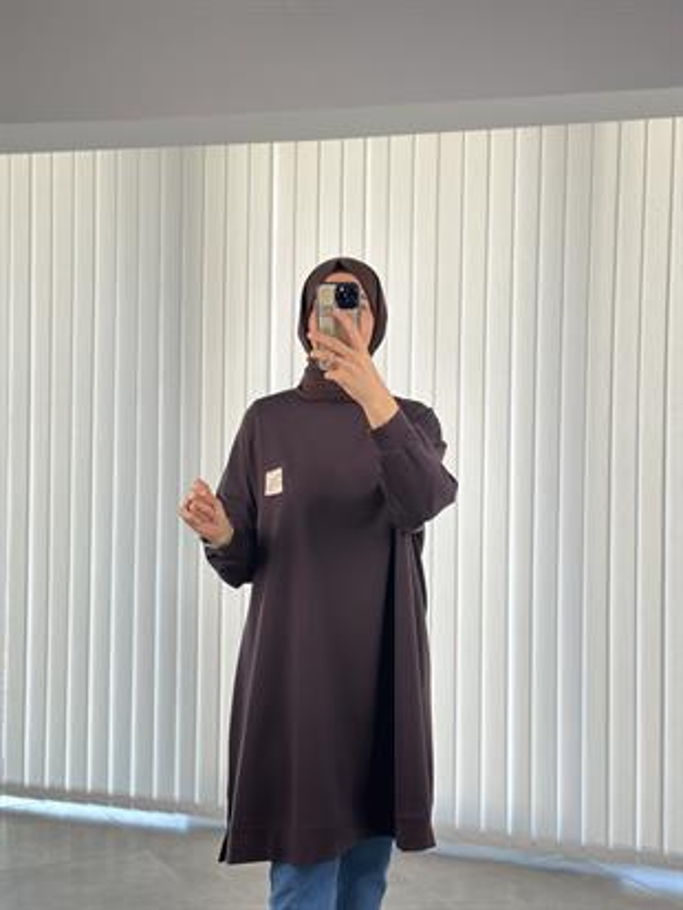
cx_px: 342
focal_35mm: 48
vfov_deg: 39.6
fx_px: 1262
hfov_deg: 30.3
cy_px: 455
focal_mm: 6.86
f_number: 1.78
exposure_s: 1/264
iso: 80
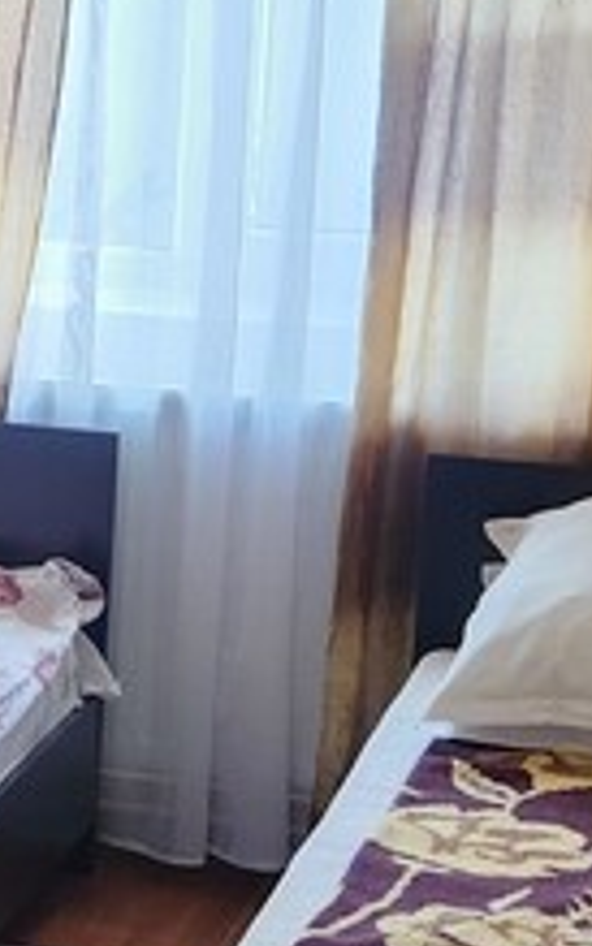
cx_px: -583
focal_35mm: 114
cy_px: 592
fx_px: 2941
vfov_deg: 18.3
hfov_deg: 10.6
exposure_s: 1/100
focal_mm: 5.4
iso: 160
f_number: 1.8
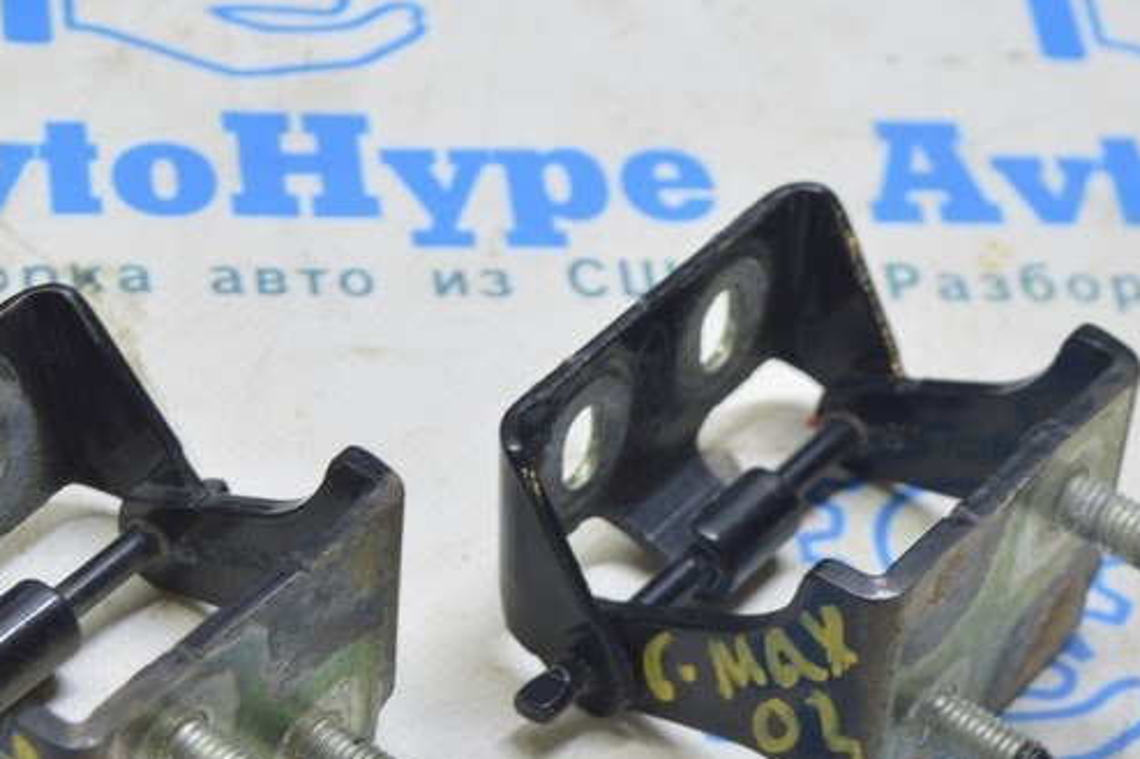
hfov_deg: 14.3
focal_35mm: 143
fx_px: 4527
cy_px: 543
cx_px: 351
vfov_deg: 9.6
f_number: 5.6
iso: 400
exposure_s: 1/20
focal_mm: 46
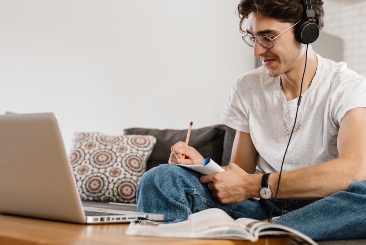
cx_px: 183
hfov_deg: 35.0
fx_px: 580
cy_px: 122
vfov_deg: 23.8
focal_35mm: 57
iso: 800
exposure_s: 1/250
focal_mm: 38
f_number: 2.8
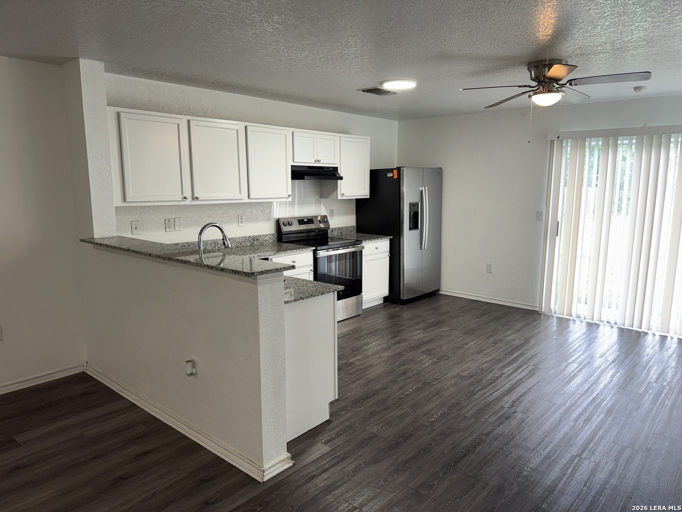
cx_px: 341
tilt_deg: -8.8
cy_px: 256
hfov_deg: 71.6
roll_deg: -0.6
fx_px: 473
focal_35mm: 24
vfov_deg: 56.8
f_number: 1.78
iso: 50
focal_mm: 6.76
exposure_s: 1/38
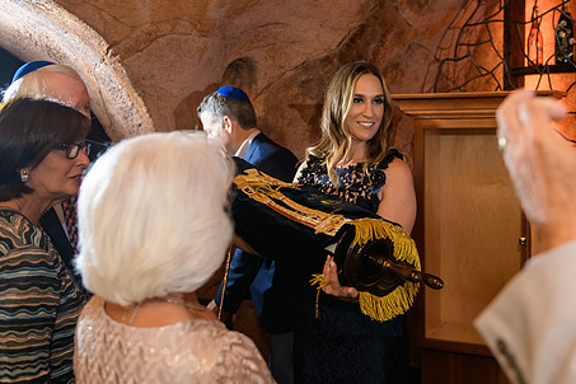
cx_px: 366
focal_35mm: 41
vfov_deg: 32.6
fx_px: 656
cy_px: 195
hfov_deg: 46.9
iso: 1600
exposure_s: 1/125
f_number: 3.2
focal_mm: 32
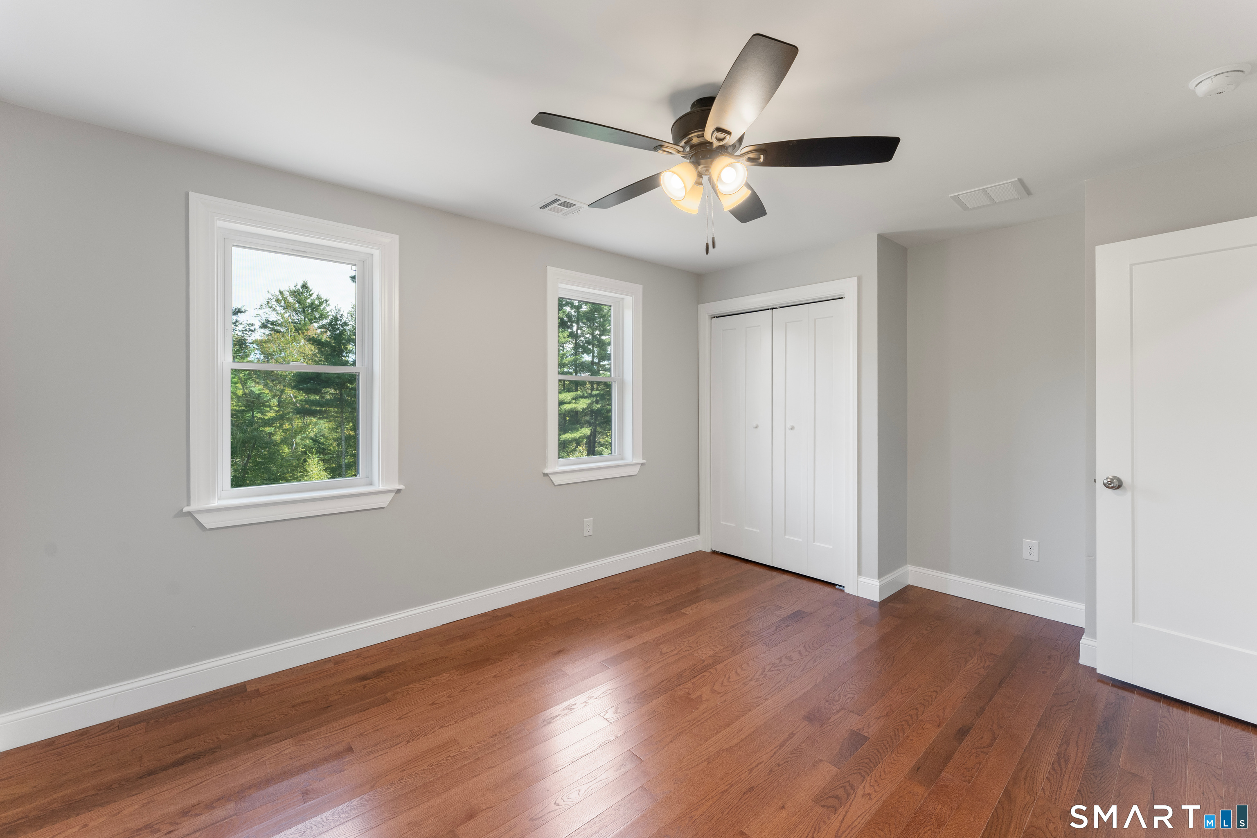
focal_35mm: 14
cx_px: 628
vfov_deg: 81.2
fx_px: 489
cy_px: 419
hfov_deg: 104.3
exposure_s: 1/13
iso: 800
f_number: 8
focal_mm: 14
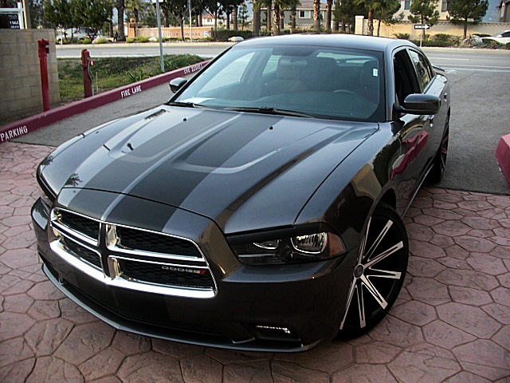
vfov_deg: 39.7
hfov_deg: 51.4
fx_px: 530
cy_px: 192
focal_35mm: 36
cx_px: 255
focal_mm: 6.3
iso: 100
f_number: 2.8
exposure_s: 1/125
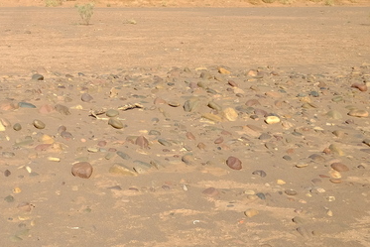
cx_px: 5
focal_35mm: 75
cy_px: -14
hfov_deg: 25.7
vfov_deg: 17.7
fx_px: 771
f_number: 8
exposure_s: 1/180
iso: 200
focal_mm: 23
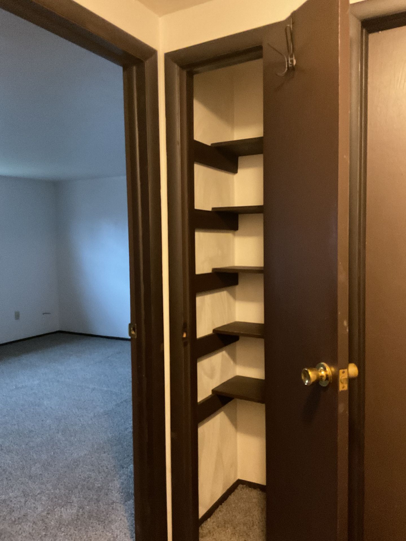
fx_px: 454
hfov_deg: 48.2
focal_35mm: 29
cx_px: 203
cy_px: 270
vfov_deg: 61.7
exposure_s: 1/24
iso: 500
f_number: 1.8
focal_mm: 3
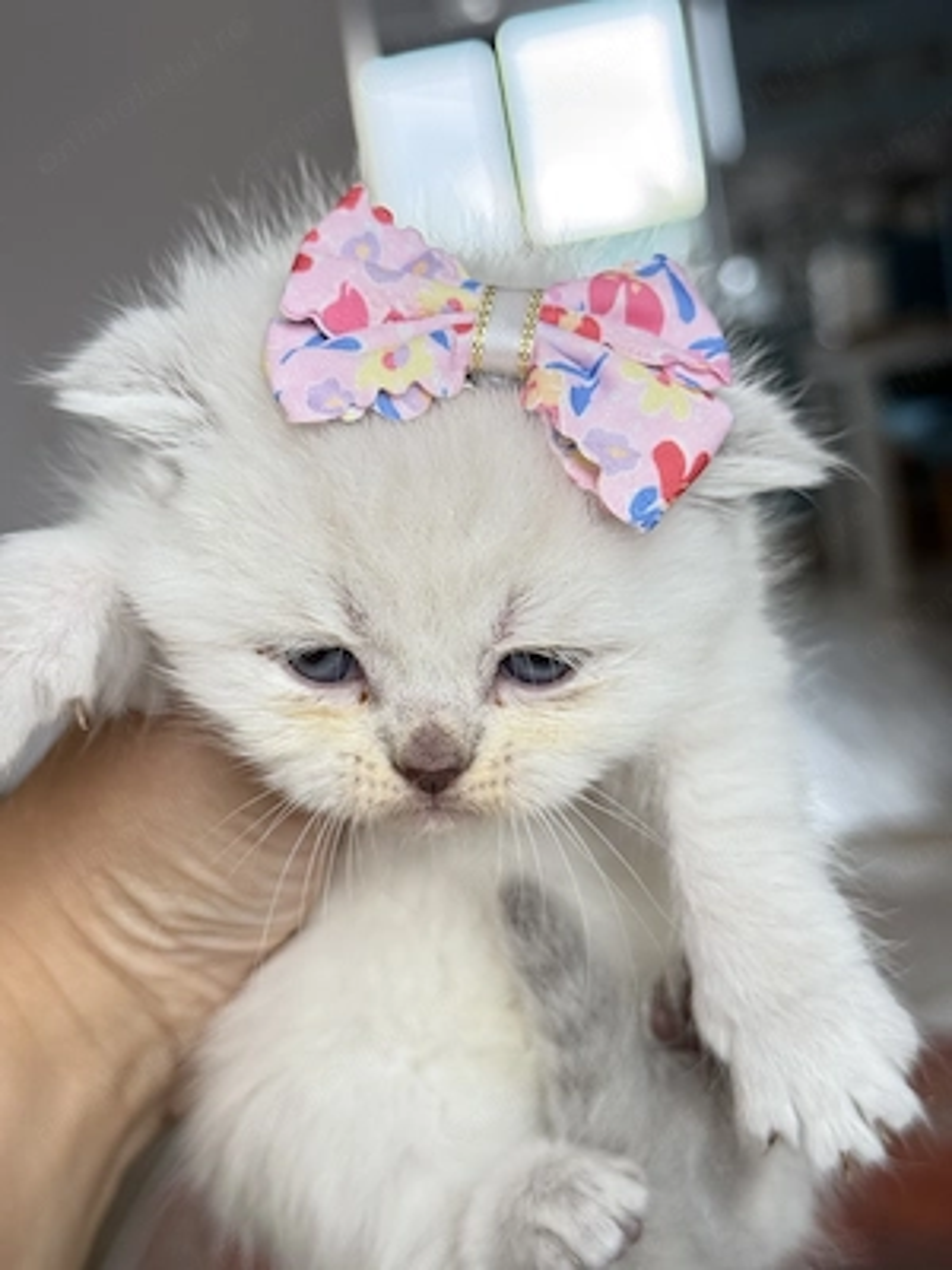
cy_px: 635
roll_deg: +9.1
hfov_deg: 30.3
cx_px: 476
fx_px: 1760
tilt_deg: -6.8
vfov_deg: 39.7
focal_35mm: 48
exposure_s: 1/64
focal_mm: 6.76
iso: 100
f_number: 1.78
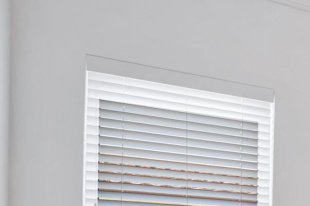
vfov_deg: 21.6
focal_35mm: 54
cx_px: 428
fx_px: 465
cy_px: 295
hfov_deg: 28.4
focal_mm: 18
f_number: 11
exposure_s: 1/4
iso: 200
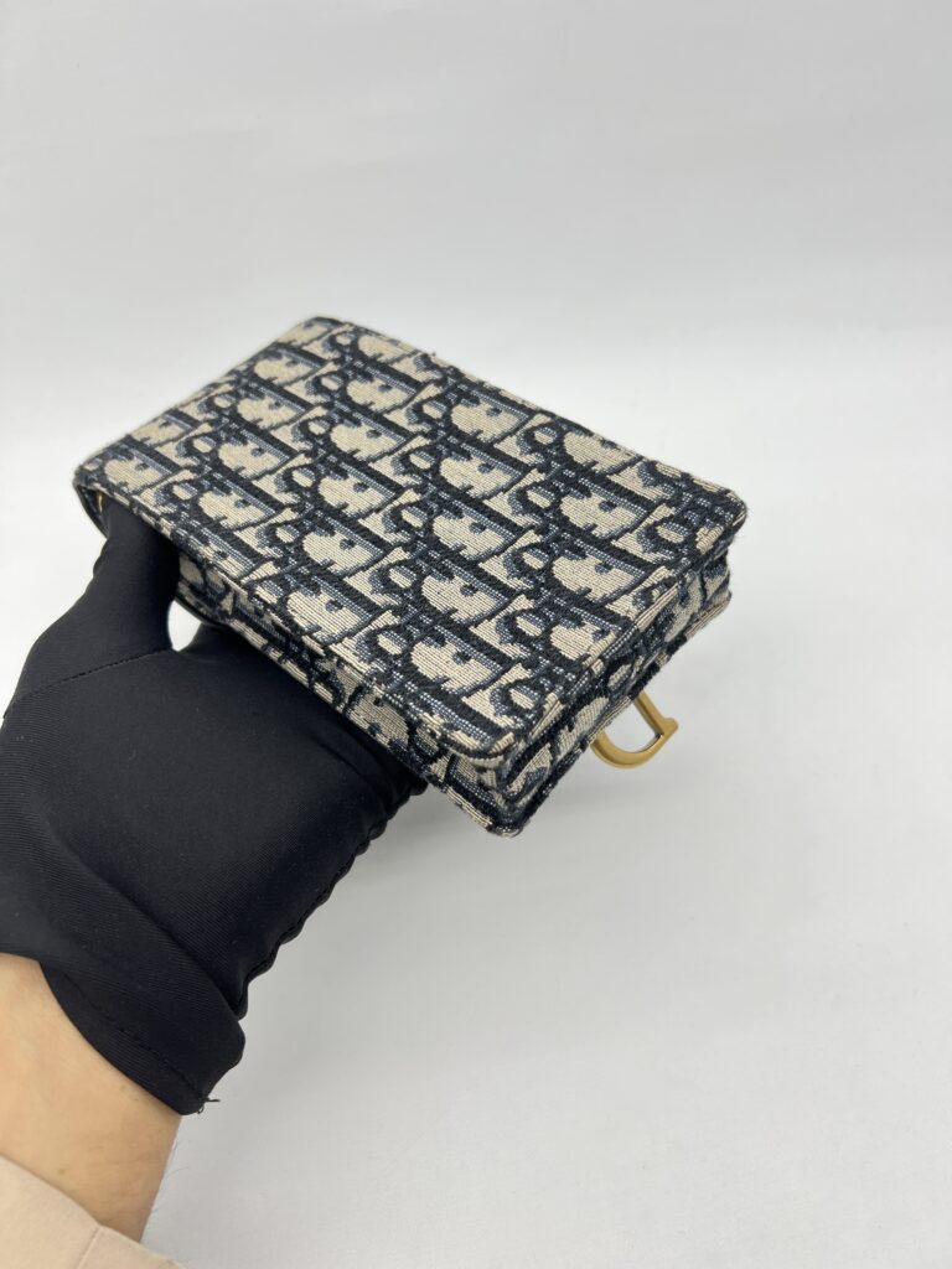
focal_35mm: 26
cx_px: 476
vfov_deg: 67.3
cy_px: 634
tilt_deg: -45.0
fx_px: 953
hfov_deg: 53.1
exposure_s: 1/100
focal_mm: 5.7
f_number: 1.5
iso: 40
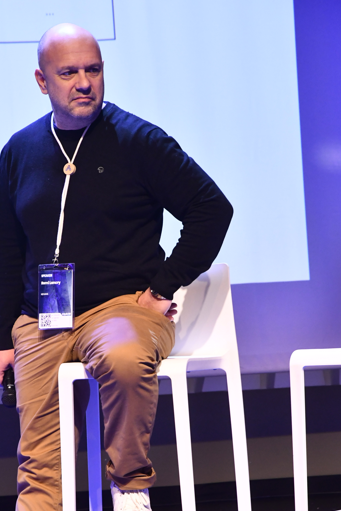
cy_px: 363
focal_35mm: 175
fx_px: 2486
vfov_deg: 11.7
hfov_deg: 7.8
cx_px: 114
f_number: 5.6
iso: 2000
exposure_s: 1/60
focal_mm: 80
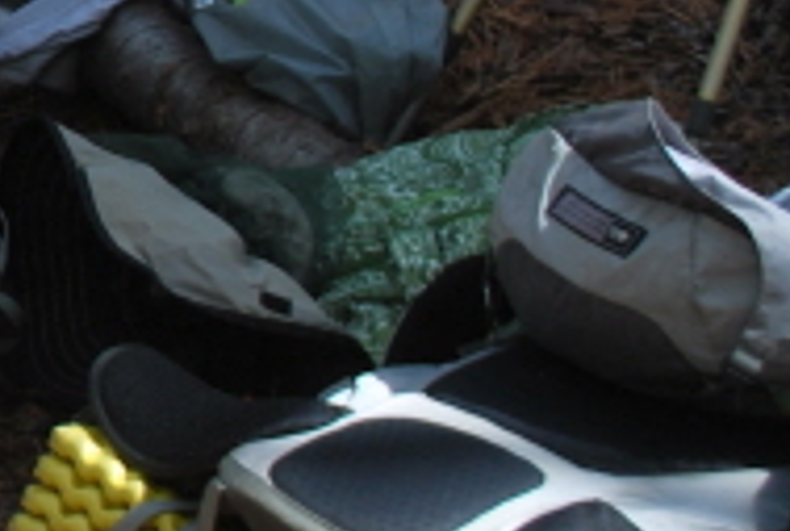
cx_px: -840
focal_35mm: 171
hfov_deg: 10.8
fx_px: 3761
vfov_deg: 7.9
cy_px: -226
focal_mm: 24
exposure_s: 1/160
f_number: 6.3
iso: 100
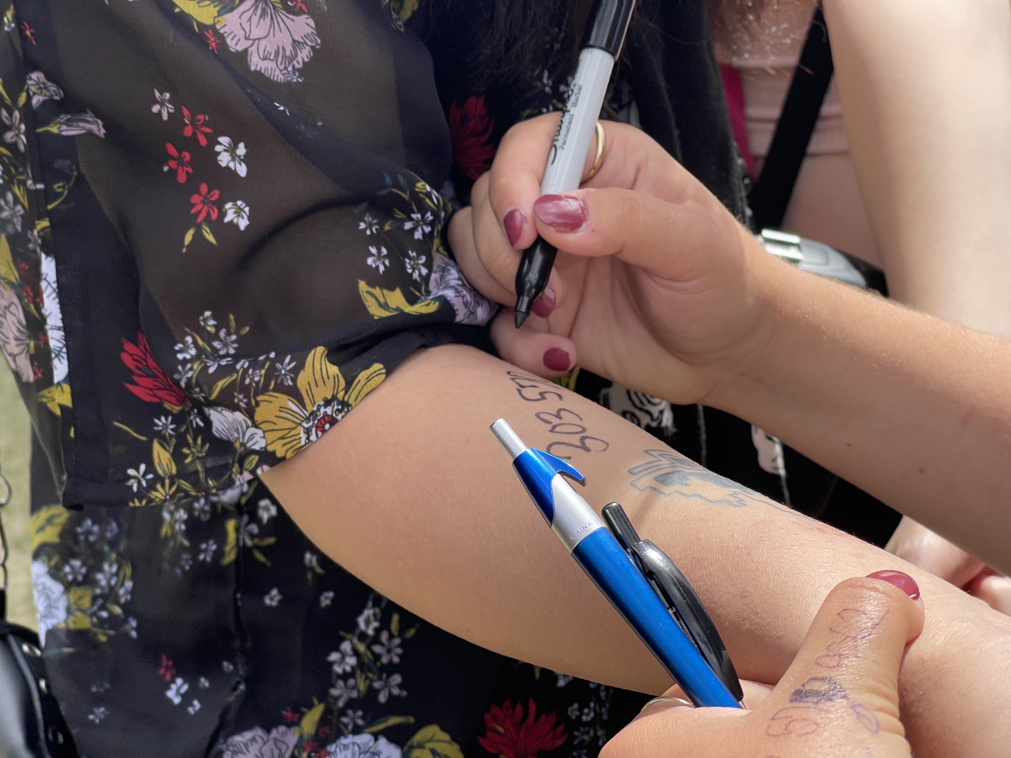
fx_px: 1869
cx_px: 506
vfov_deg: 22.9
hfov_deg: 30.3
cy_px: 379
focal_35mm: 64
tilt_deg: -22.0
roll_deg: +1.5
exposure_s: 1/758
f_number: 2.2
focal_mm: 7.5
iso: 20
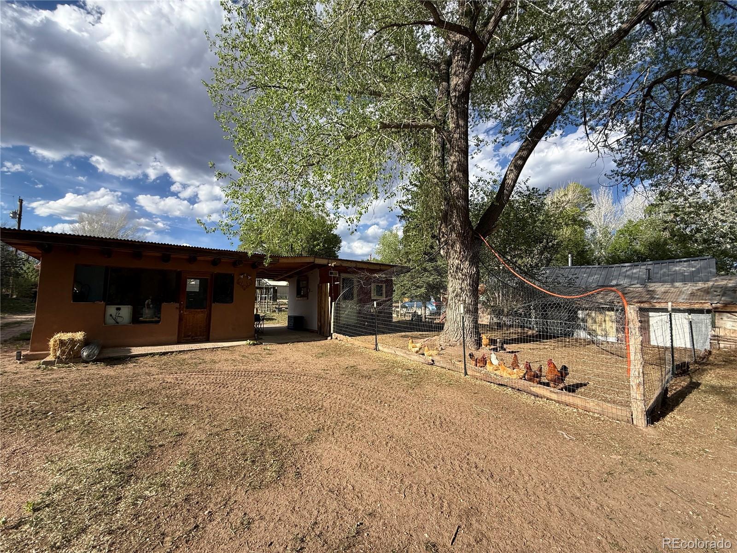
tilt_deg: +3.8
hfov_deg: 102.1
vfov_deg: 85.7
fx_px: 298
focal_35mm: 14
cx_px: 368
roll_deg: +0.2
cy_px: 276
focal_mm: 2.22
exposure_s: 1/1259
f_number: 2.2
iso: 50
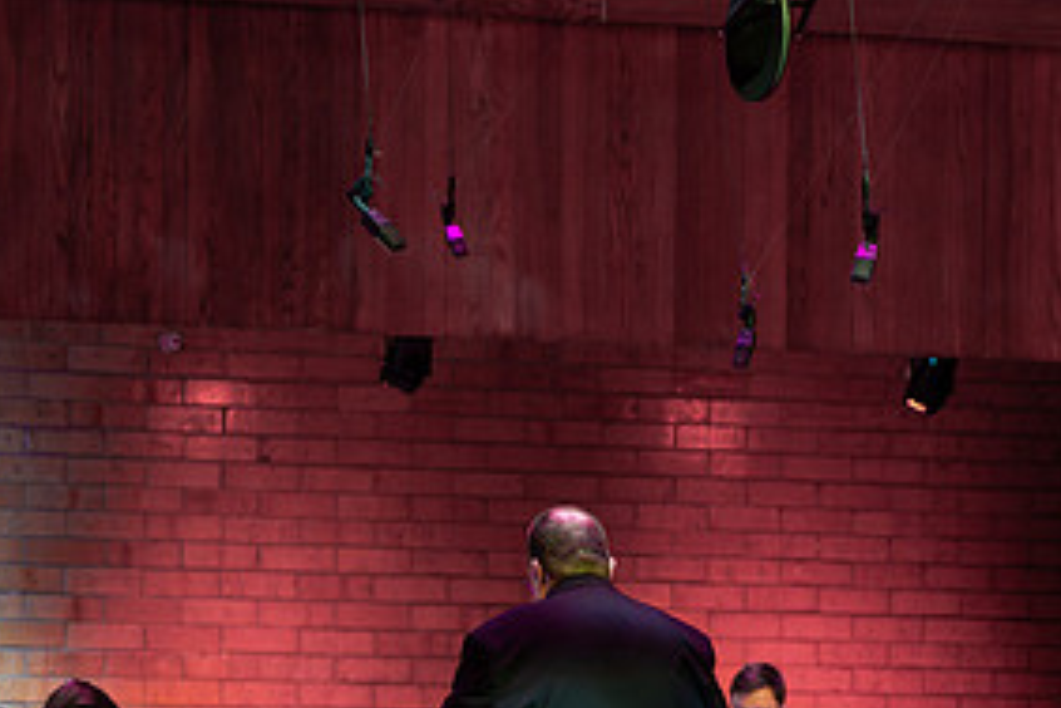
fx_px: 7309
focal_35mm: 248
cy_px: 788
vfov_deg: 5.5
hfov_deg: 8.3
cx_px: 611
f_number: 2.8
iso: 1250
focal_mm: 103
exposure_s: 1/125
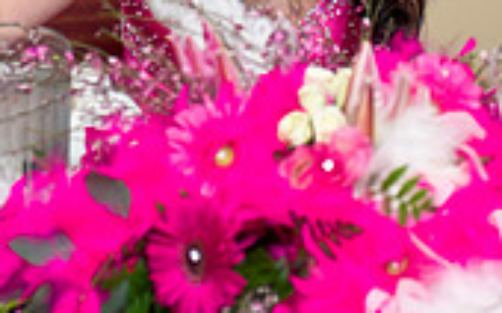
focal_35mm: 216
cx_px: 254
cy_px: -221
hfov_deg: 9.7
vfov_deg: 6.0
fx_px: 2953
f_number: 3.2
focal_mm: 62
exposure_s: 1/125
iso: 1600
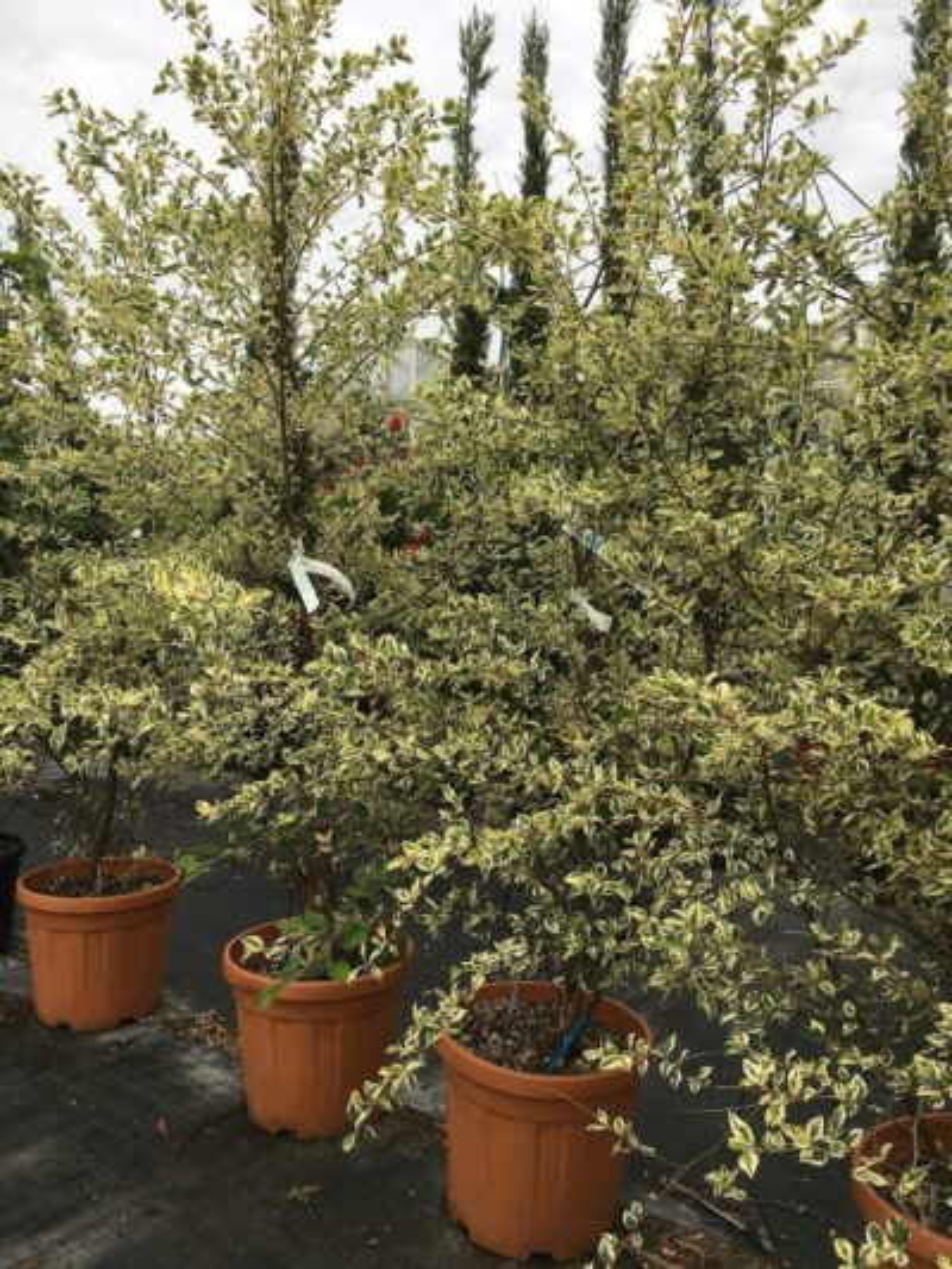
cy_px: 634
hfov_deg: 48.2
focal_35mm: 29
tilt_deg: -2.3
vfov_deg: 61.6
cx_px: 476
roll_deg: -1.4
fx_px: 1063
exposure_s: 1/458
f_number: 2.2
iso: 25
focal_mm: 4.15
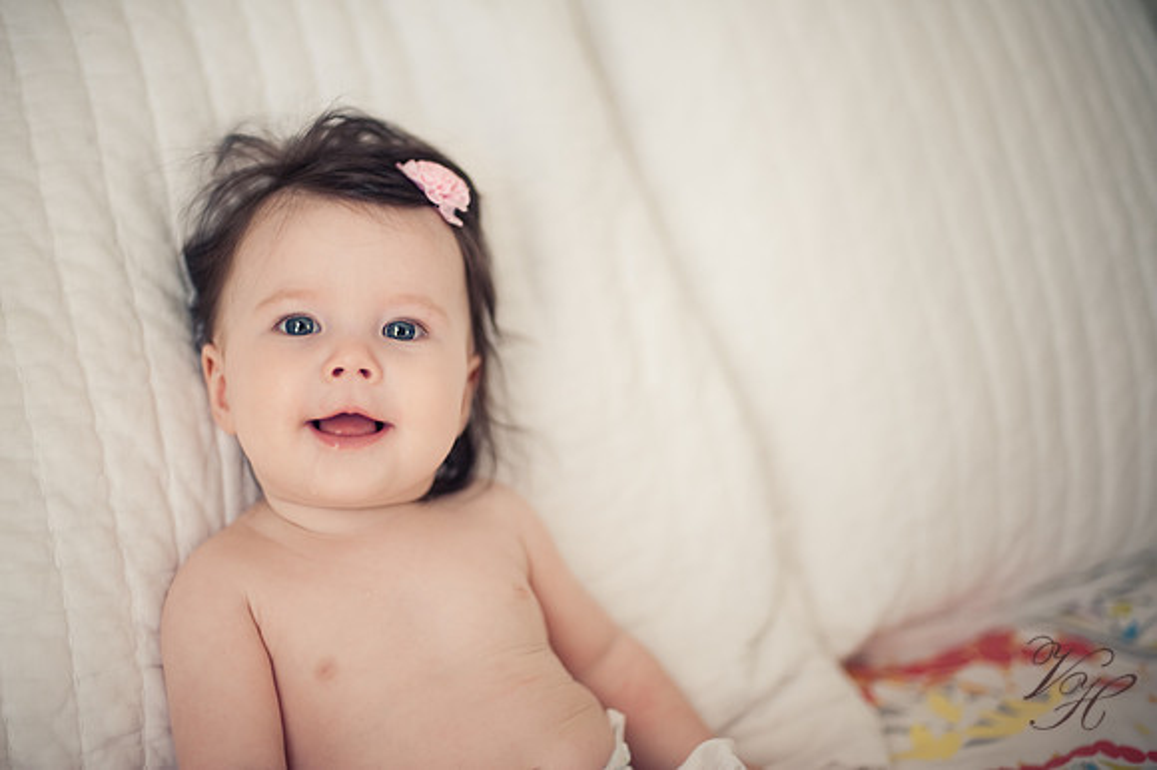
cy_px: 385
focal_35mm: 50
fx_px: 1606
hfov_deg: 39.6
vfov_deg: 27.0
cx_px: 578
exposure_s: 1/125
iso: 200
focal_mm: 50
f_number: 1.4
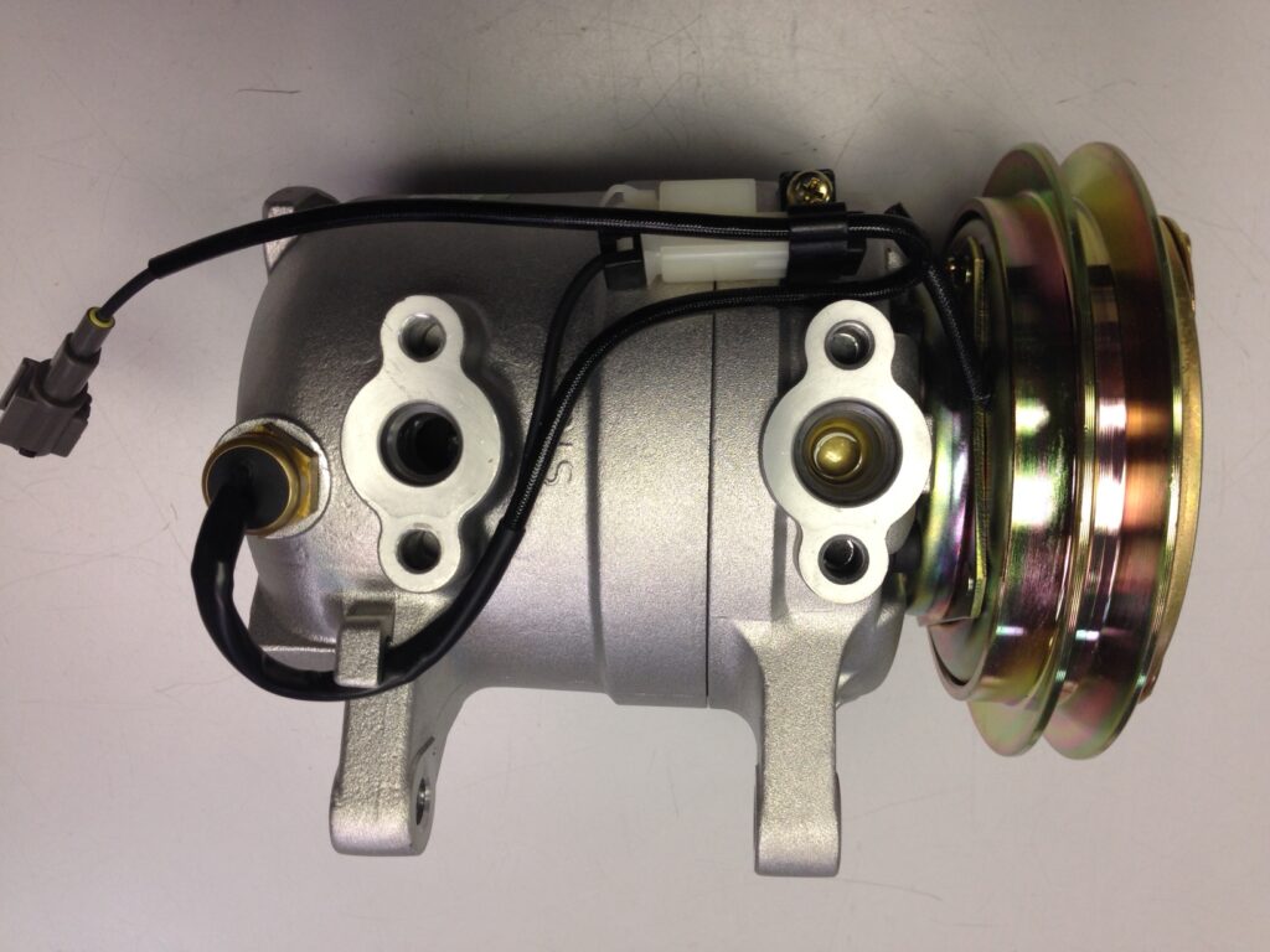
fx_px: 1211
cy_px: 476
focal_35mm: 33
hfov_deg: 55.4
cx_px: 635
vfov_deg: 42.9
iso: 50
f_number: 2.4
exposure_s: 1/20
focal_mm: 4.12
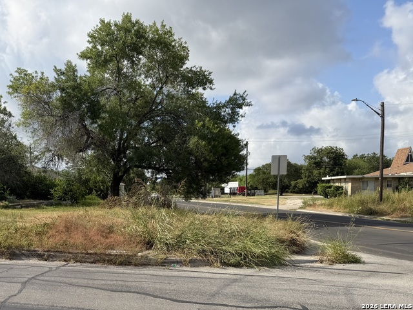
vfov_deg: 56.8
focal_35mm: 24
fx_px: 286
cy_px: 155
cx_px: 206
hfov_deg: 71.6
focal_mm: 6.76
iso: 80
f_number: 1.78
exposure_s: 1/4405
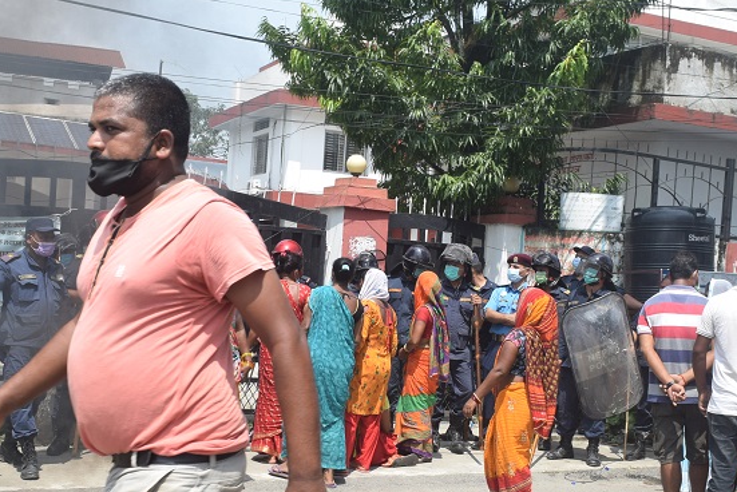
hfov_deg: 40.3
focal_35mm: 49
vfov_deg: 27.5
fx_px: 1004
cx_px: 348
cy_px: 285
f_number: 9
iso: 200
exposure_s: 1/320
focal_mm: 18
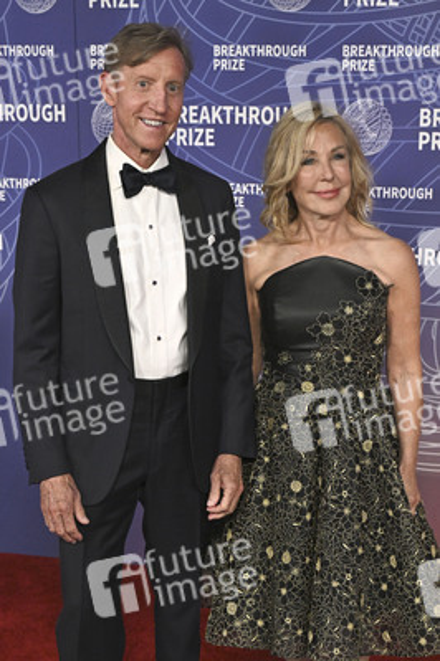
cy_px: 330
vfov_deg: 46.4
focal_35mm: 42
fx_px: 771
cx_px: 220
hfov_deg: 31.8
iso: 2000
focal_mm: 42
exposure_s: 1/320
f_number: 4.5
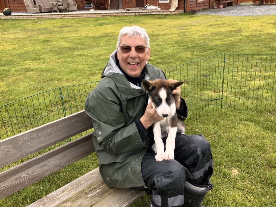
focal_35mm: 32
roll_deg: +2.5
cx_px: 144
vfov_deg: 44.1
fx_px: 255
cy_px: 90
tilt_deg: -20.3
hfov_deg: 56.8
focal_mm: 3.99
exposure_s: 1/317
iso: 32
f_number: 1.8
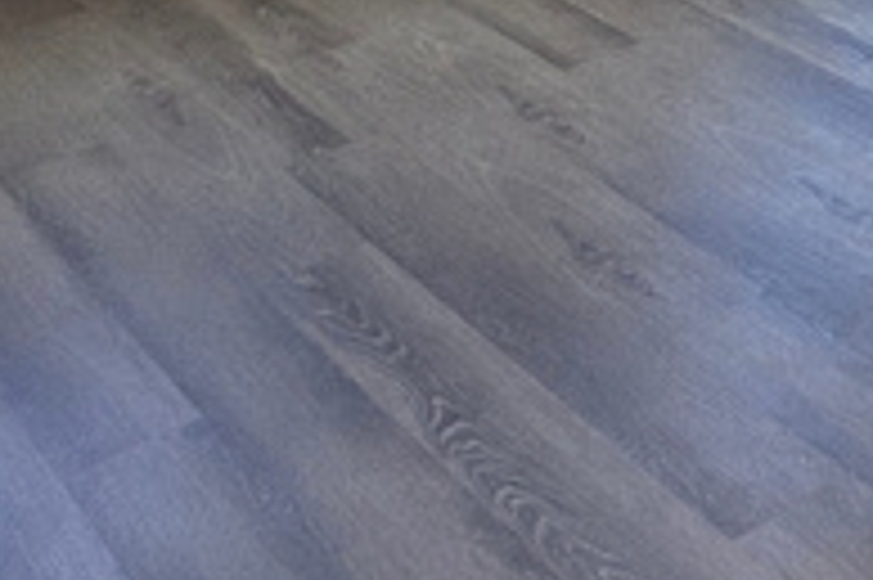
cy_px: -688
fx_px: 1866
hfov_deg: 22.9
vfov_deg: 14.0
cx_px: 1184
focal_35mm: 77
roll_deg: +1.3
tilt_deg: -1.6
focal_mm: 2.22
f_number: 2.2
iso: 80
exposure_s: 1/135
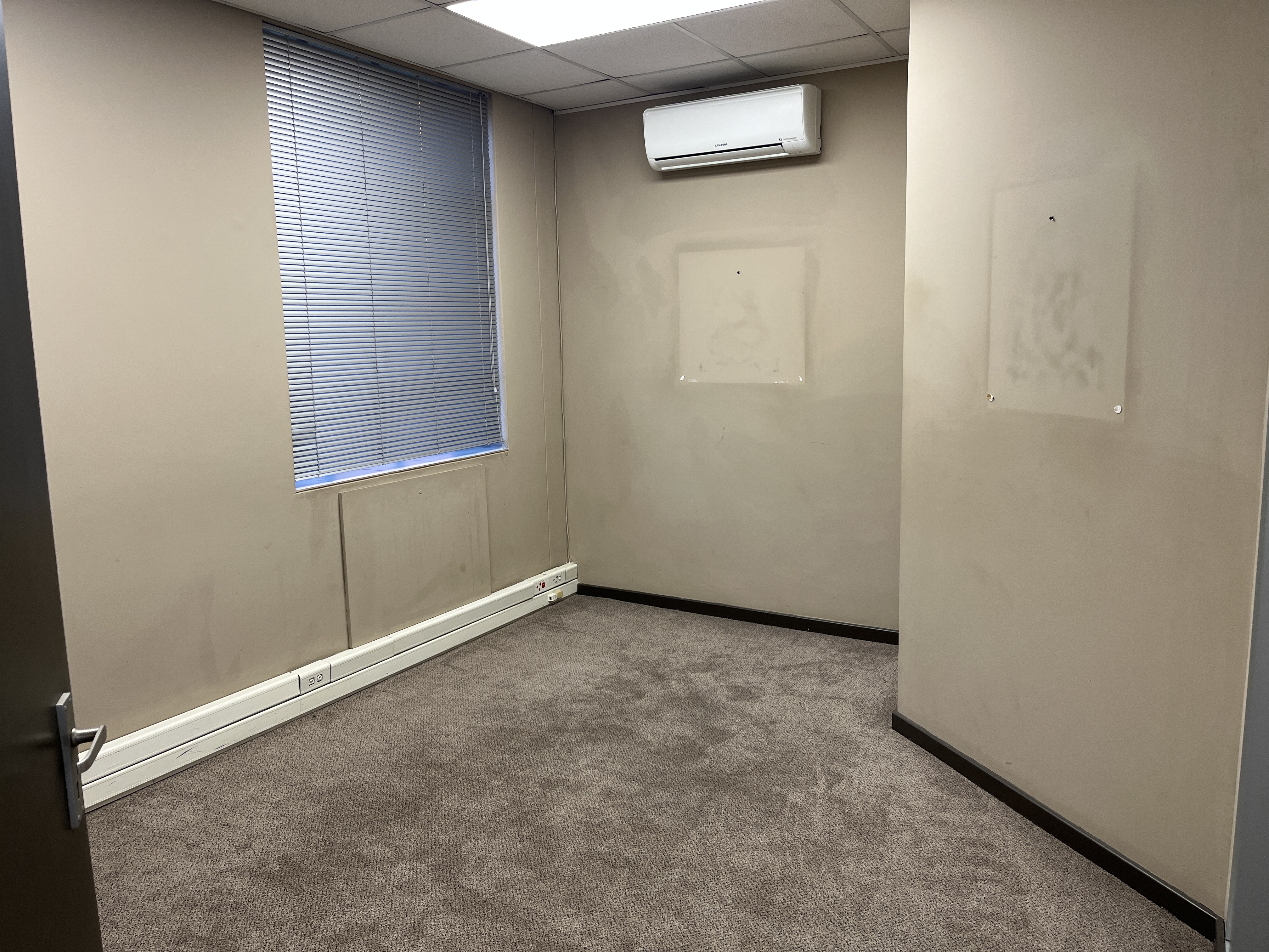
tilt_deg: -8.6
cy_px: 476
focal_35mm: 26
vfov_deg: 53.1
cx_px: 634
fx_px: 953
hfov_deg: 67.3
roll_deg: +0.7
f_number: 1.6
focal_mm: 5.1
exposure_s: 1/100
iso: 80
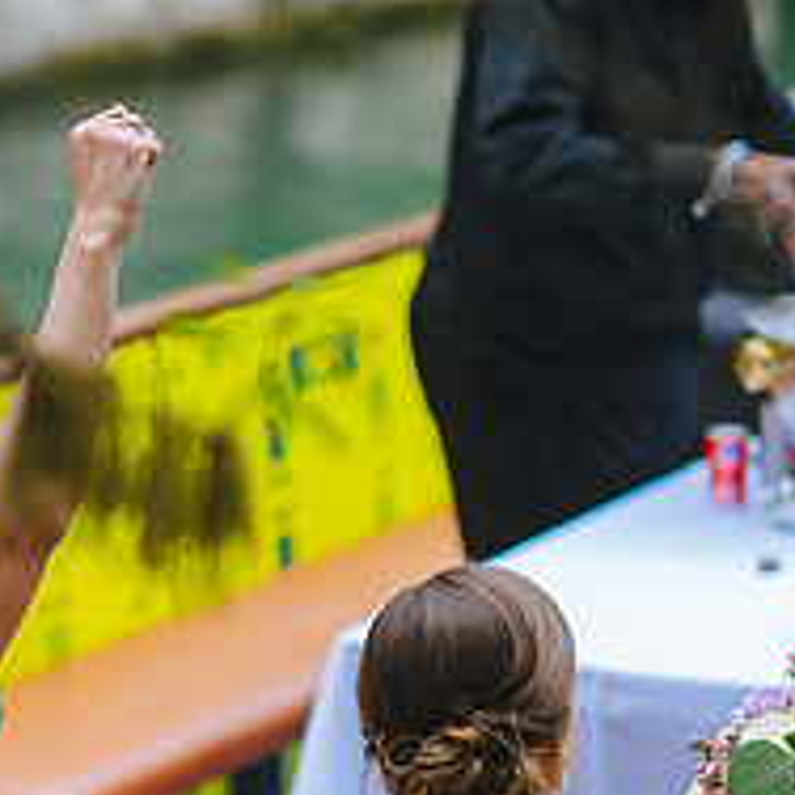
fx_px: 5794
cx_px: -173
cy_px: 677
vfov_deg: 7.8
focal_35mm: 223
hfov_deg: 7.8
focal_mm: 85
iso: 200
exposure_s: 1/2000
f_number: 2.2
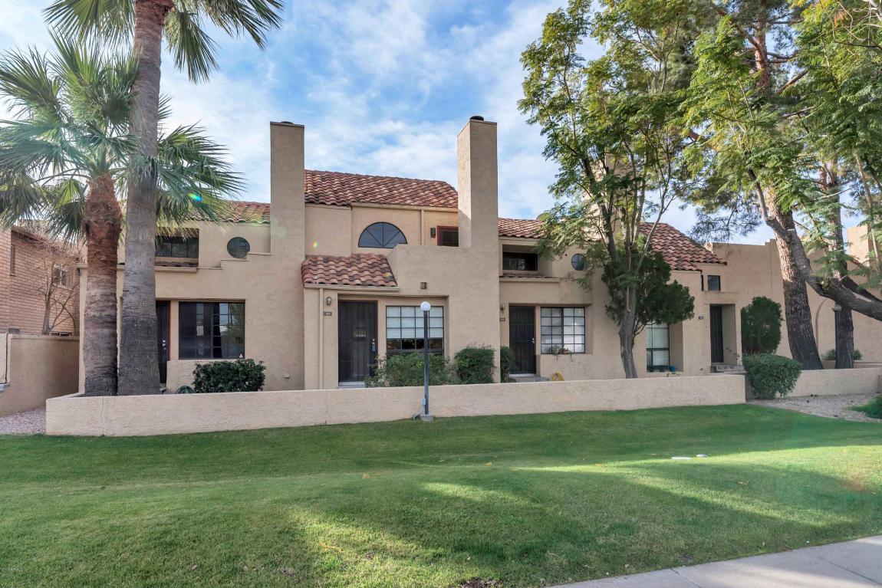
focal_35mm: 18
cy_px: 294
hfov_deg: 90.0
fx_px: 441
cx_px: 441
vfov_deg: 67.4
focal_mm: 18
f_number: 9
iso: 250
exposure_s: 1/320
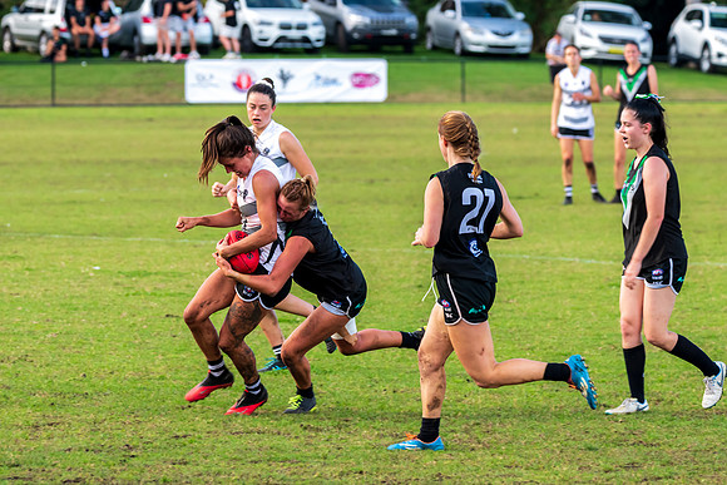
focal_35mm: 317
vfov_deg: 4.3
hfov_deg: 6.5
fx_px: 6409
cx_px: 276
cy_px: 298
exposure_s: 1/320
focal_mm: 250
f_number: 8
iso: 800
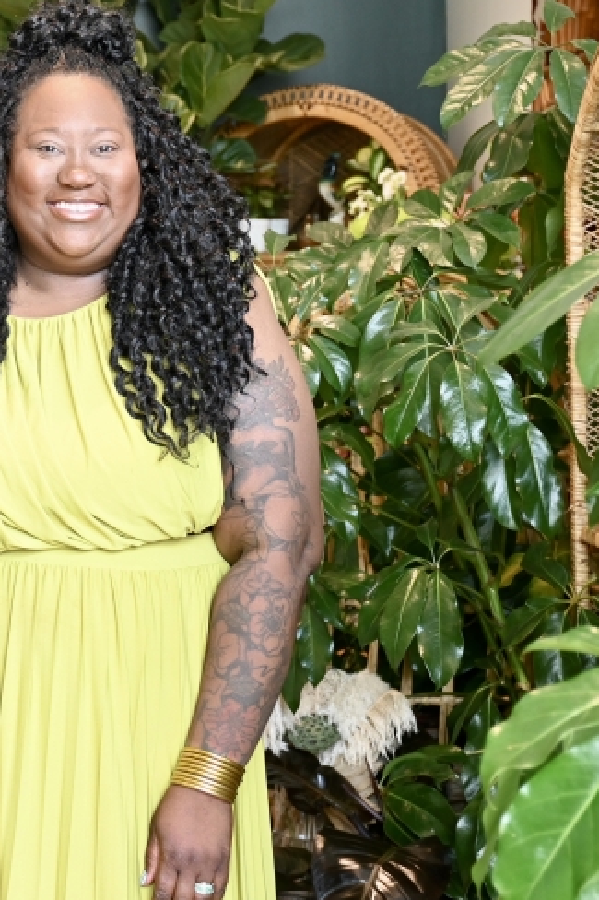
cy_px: 314
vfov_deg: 23.6
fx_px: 2148
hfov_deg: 15.3
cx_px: -122
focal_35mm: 86
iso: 640
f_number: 2.8
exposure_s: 1/125
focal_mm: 28
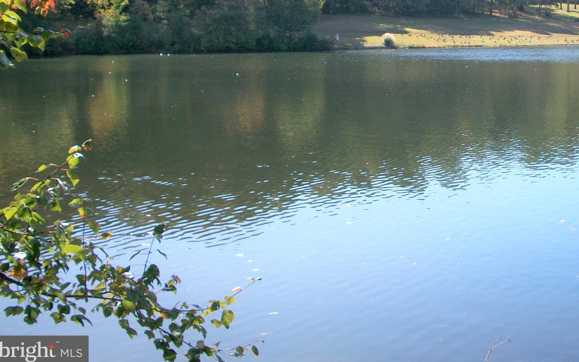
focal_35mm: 51
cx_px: 389
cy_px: 69
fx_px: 805
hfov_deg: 39.1
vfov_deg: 24.9
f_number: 3.1
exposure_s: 1/500
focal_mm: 6.3
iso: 80
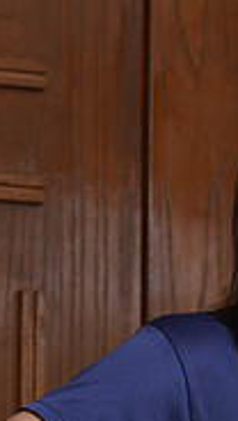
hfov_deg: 4.3
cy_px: 478
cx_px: 284
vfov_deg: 7.6
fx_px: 3130
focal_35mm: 280
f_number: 5.6
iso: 200
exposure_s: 1/250
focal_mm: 85
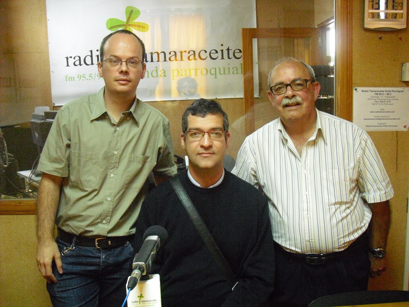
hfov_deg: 49.0
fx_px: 449
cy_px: 154
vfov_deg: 37.7
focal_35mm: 38
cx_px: 204
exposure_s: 1/80
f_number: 2.8
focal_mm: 6.2
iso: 800
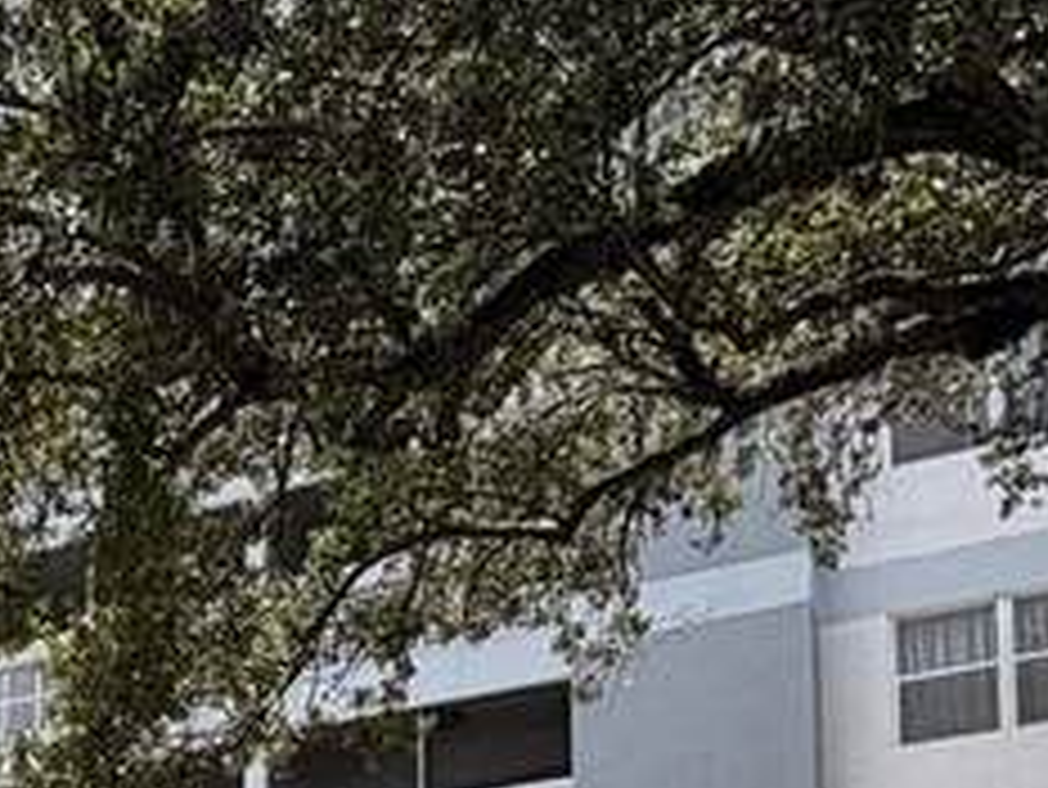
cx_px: -193
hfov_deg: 23.3
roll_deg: -1.5
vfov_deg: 16.3
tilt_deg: +6.6
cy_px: 1400
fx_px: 2332
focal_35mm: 77
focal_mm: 2.22
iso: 40
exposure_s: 1/770
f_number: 2.2
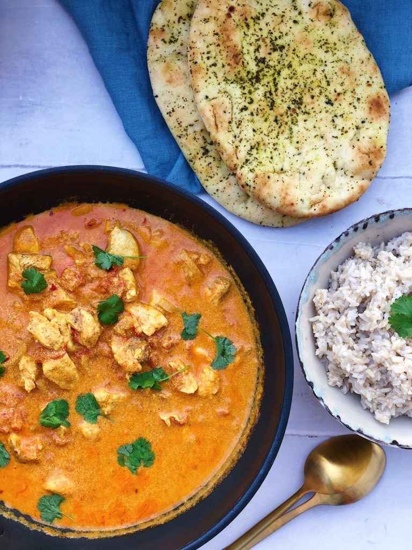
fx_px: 825
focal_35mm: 52
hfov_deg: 28.0
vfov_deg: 36.8
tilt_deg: -89.5
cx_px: 206
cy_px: 275
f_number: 2.4
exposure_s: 1/60
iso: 50
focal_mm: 6
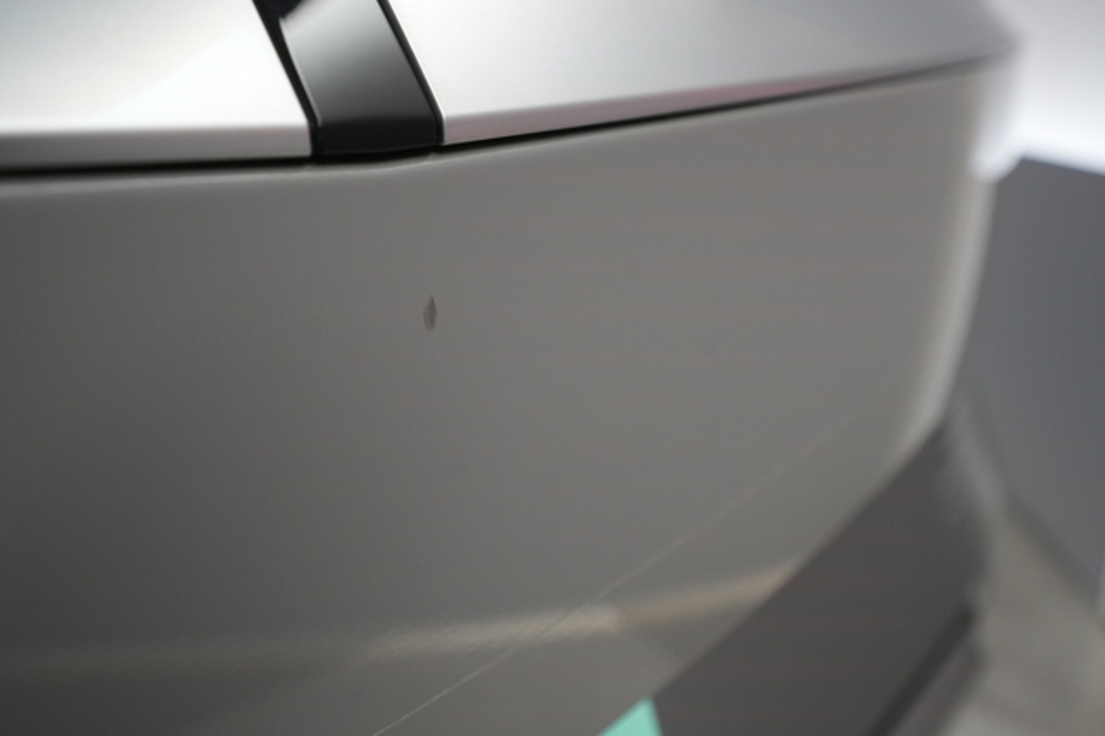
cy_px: 368
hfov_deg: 65.5
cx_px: 552
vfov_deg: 46.4
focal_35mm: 28
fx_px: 859
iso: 2000
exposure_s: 1/200
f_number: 5
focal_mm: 28
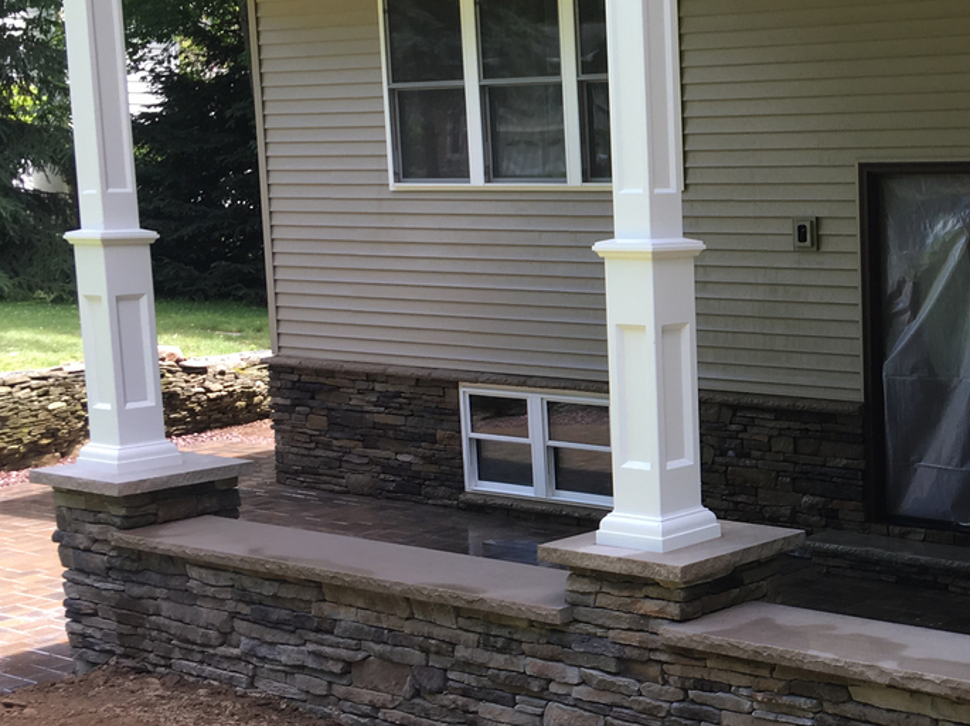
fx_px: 1708
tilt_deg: -7.1
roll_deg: -0.1
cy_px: 410
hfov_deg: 29.4
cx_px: 991
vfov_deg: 24.0
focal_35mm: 61
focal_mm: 4.15
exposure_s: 1/150
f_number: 2.2
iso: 25
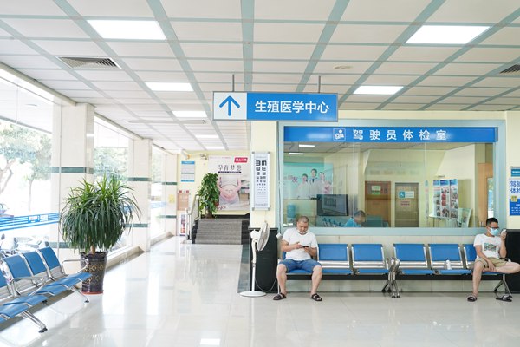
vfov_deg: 32.6
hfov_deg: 47.4
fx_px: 592
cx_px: 260
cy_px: 174
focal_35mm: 41
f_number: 9
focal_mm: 41
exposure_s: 1/50
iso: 2500
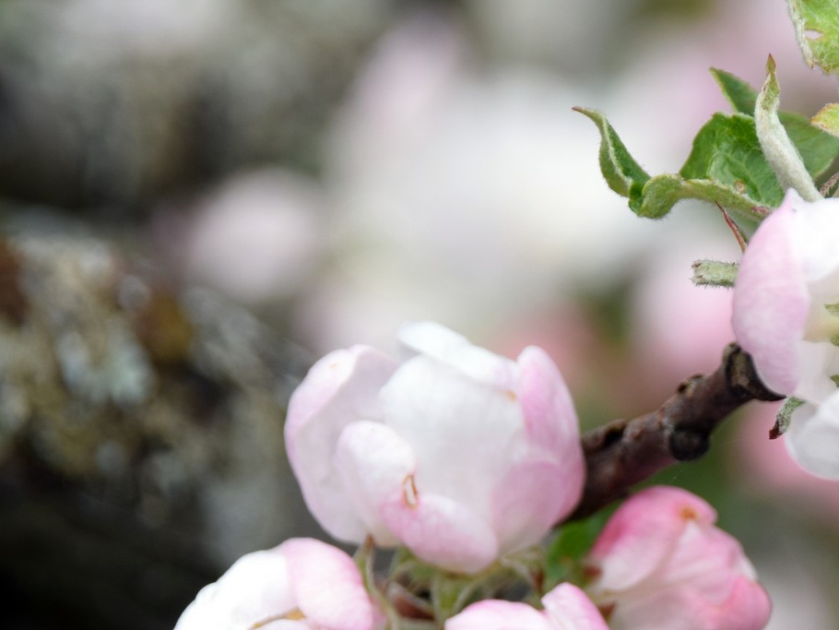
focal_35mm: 445
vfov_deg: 3.3
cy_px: 394
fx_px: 10788
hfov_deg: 4.5
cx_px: 713
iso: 200
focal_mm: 130
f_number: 9
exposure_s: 1/320
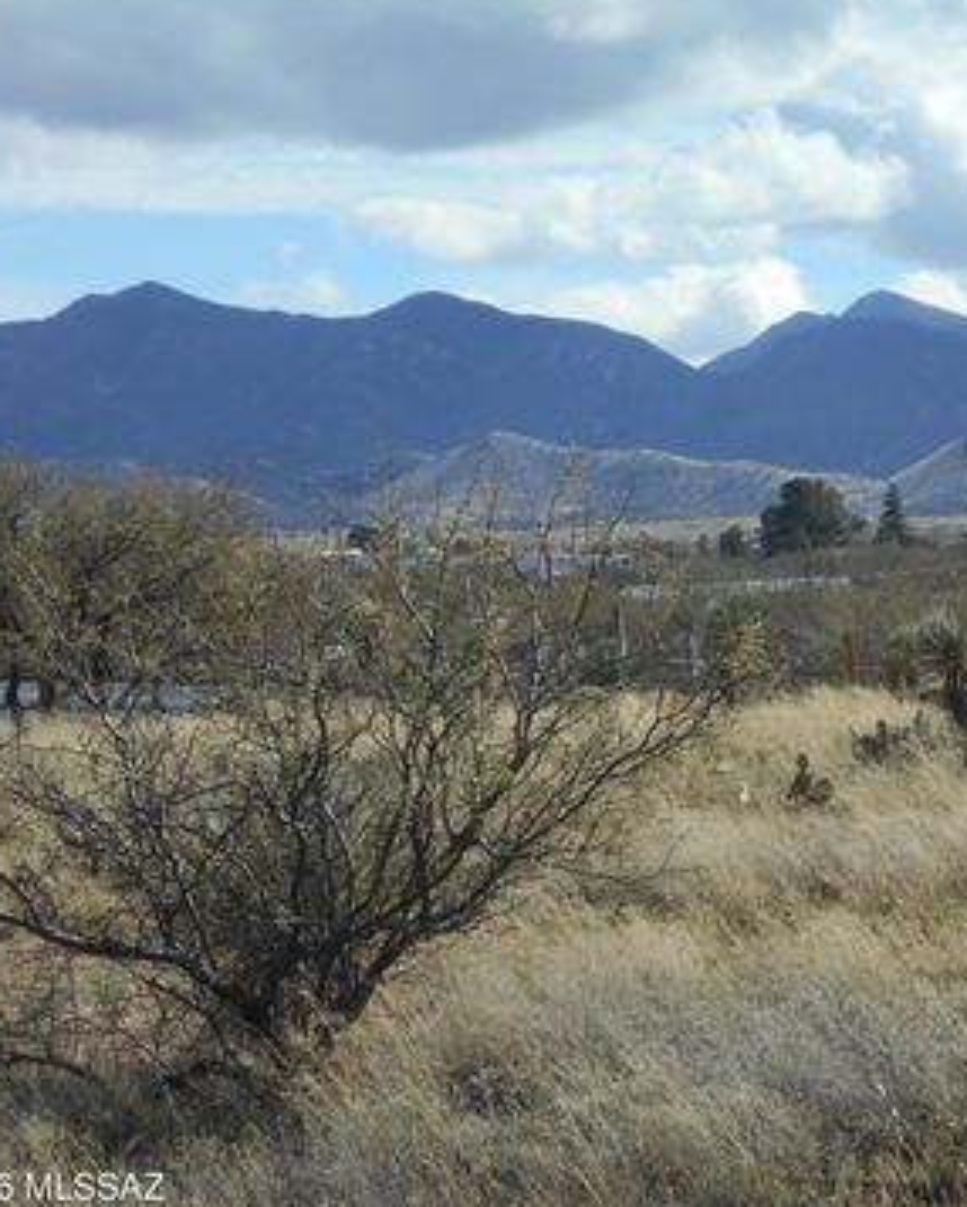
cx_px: 751
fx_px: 5469
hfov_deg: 10.1
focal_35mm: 153
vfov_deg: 12.6
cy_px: 610
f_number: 6
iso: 80
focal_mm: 20.1
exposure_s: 1/500
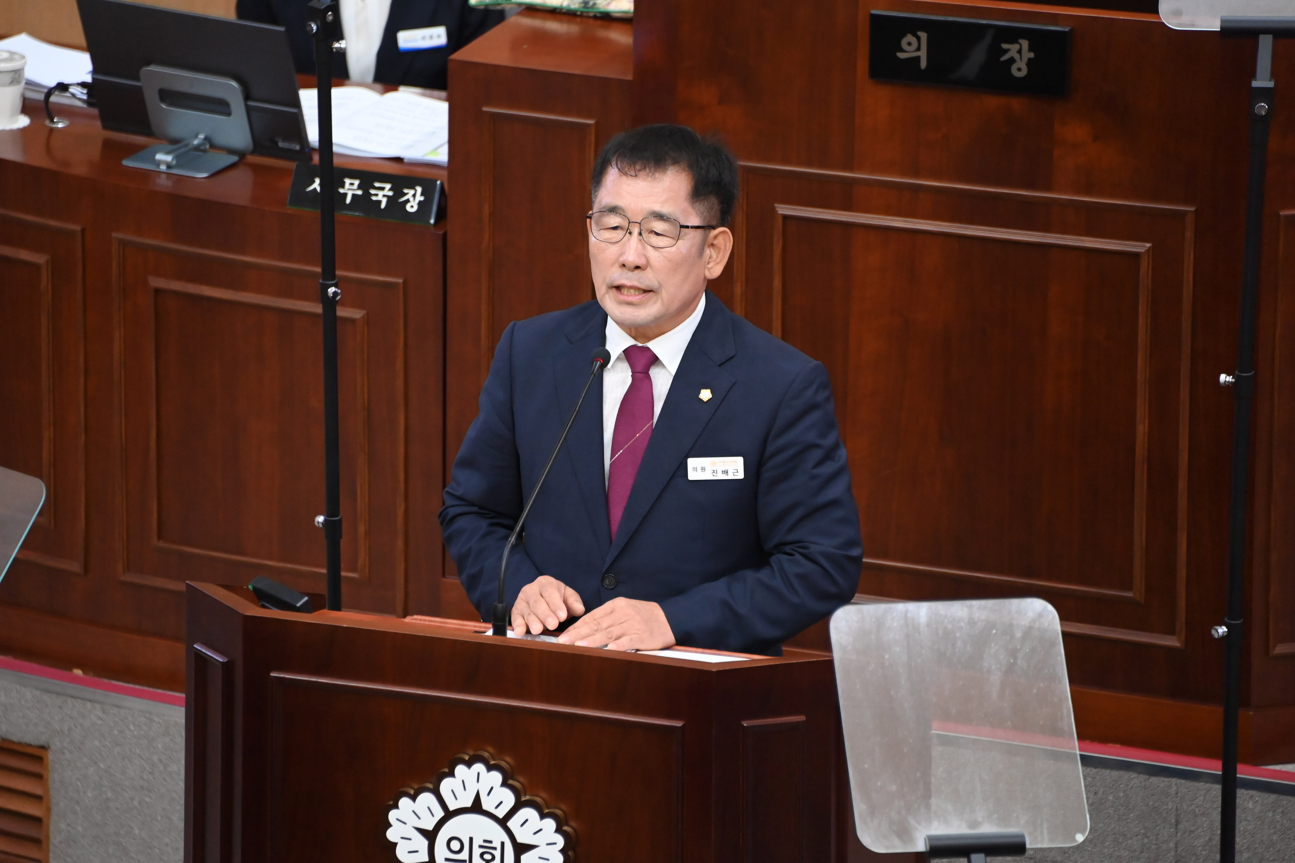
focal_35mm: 300
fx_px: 10791
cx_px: 648
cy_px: 432
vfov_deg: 4.6
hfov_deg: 6.9
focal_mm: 300
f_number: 5.6
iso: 8000
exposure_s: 1/200
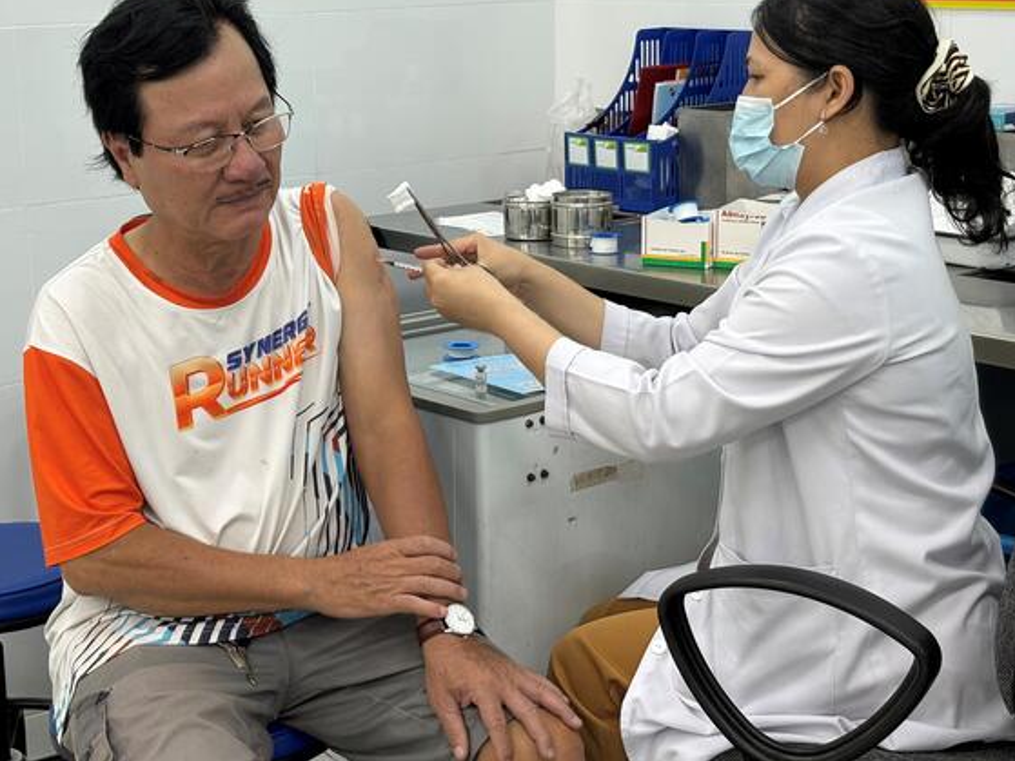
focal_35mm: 67
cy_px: 323
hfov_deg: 28.9
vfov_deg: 21.9
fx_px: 1964
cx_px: 434
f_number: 1.6
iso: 64
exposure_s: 1/100
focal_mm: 5.96
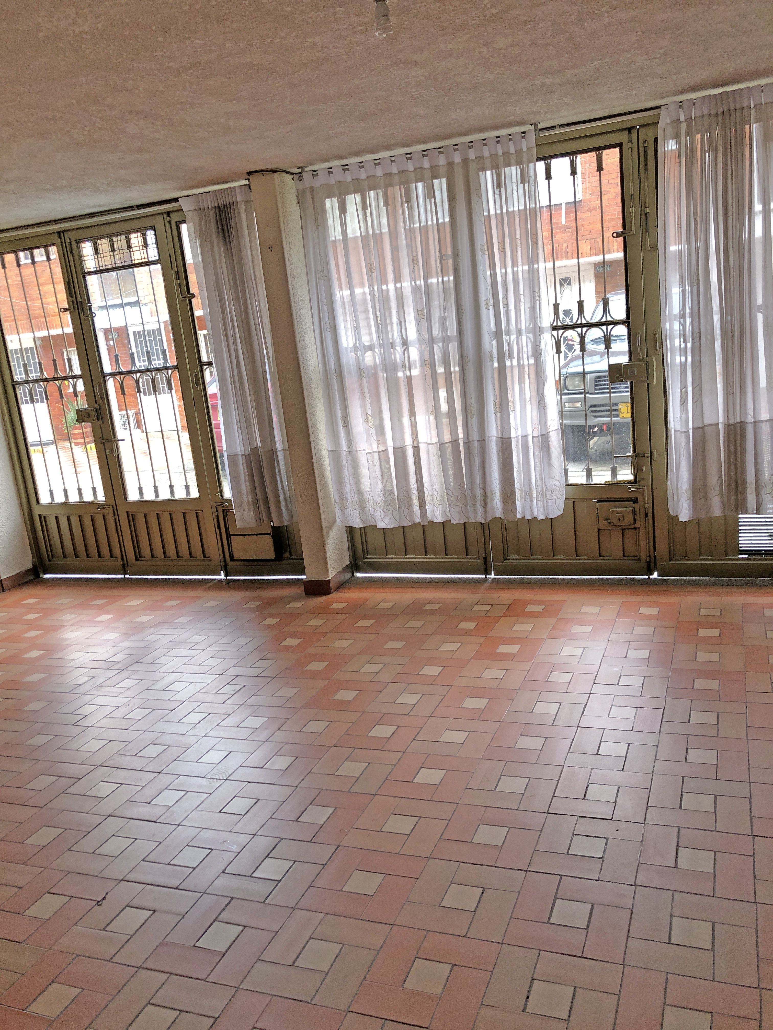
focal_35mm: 28
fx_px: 834
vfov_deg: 63.4
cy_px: 515
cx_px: 386
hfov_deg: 49.7
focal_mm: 3.99
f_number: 1.8
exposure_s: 1/40
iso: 25
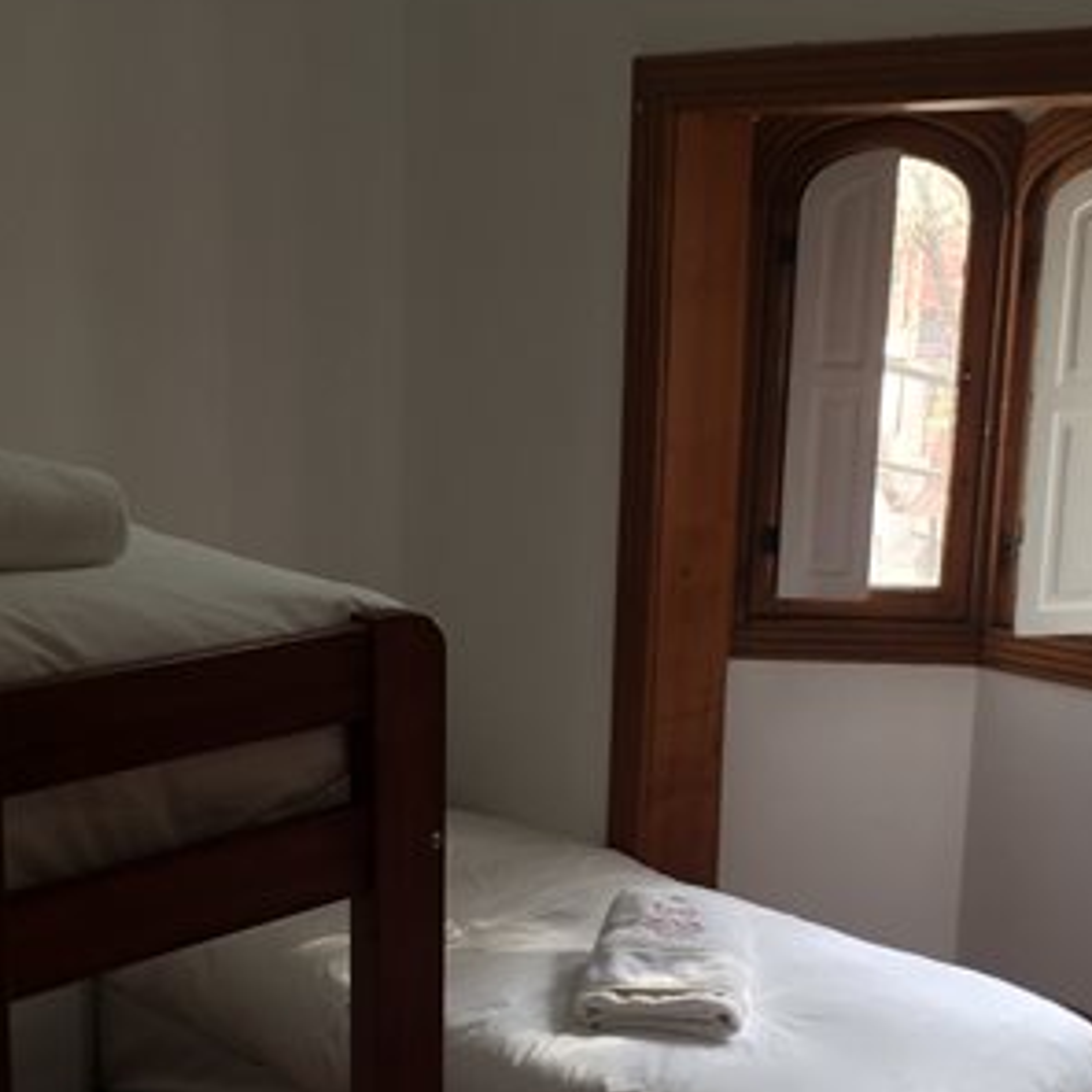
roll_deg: -1.4
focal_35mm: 52
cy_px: 638
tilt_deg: -12.2
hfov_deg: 32.8
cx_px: 531
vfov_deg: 32.7
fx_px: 1856
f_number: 2.2
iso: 32
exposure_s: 1/40
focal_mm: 4.15
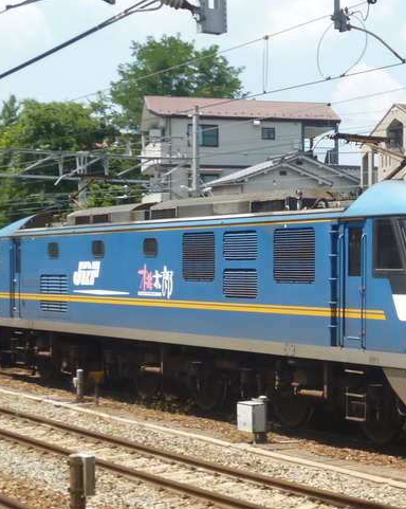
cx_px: 408
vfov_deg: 24.3
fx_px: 1173
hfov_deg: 19.1
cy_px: 339
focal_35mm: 78
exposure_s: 1/80
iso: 100
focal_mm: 5.7
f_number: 10
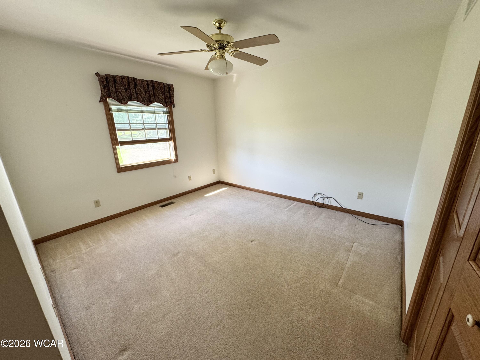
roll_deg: +1.1
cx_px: 240
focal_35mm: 14
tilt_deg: -16.8
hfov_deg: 102.1
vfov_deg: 85.7
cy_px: 180
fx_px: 194
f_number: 2.2
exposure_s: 1/120
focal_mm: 2.22
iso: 200
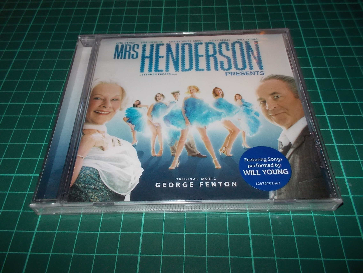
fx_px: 304
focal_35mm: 29
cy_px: 136
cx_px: 182
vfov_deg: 48.2
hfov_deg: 61.7
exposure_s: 1/30
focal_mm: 4.1
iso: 200
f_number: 3.3
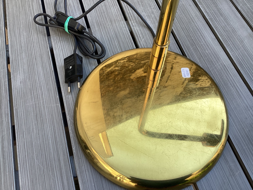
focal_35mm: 31
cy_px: 95
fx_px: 227
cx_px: 126
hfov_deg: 58.4
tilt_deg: -62.1
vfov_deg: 45.4
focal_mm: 3.3
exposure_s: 1/275
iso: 25
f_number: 2.4
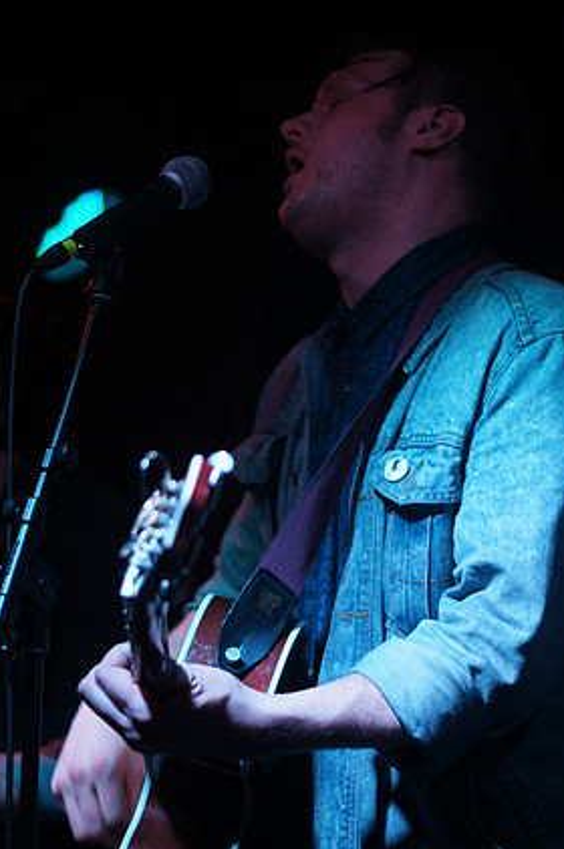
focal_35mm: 103
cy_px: 374
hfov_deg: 13.2
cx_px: 273
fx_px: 2428
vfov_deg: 19.8
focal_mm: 50
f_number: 1.8
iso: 800
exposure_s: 1/200
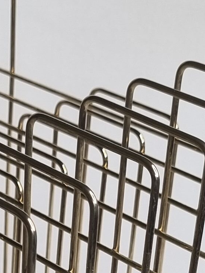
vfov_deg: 13.6
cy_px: 301
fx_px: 1121
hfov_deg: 10.3
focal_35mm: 142
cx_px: -52
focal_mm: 5.4
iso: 50
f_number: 1.8
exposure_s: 1/174
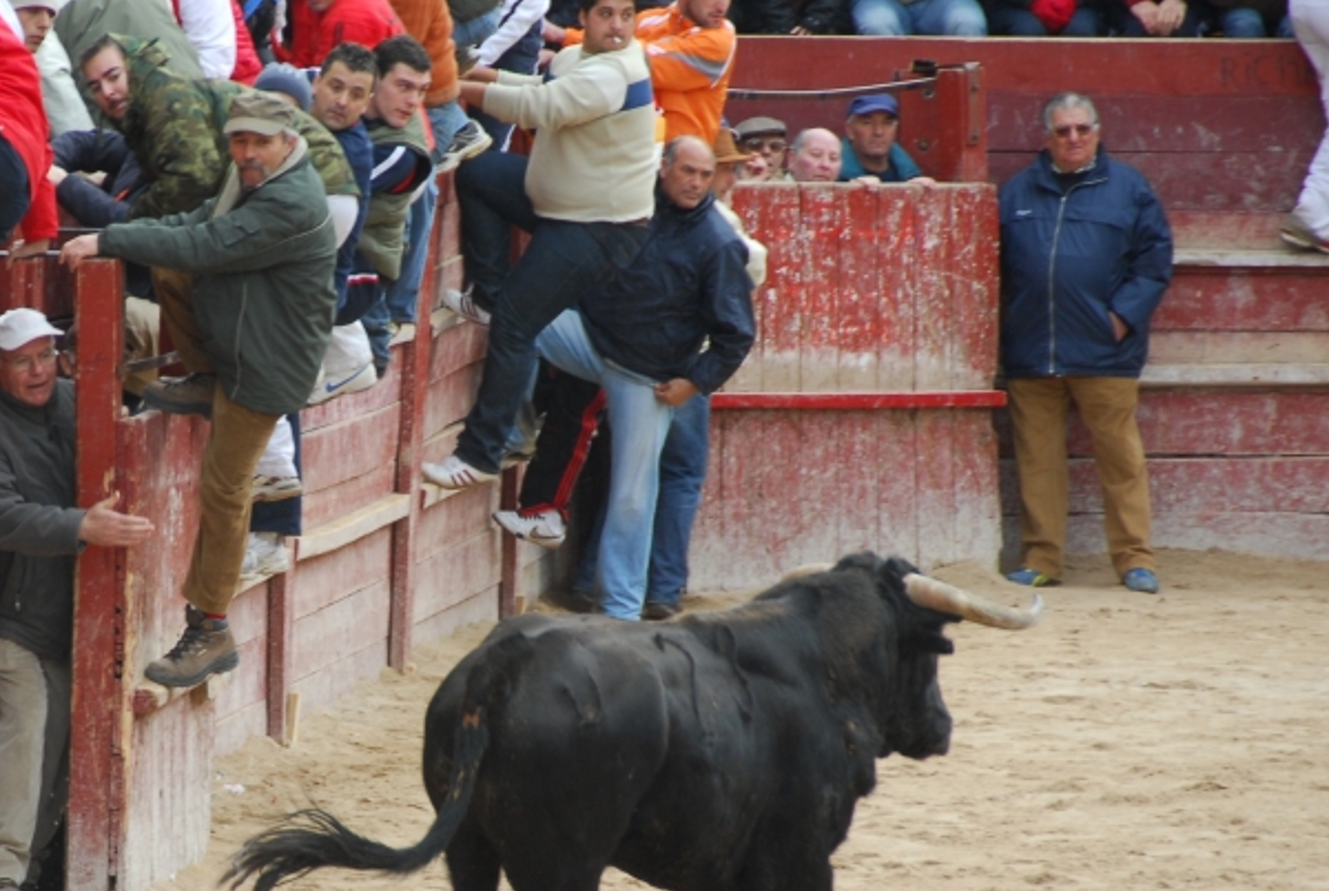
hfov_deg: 4.7
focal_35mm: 435
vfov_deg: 3.2
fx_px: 16082
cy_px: 540
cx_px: 286
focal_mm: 170
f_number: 5.6
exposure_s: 1/180
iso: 280
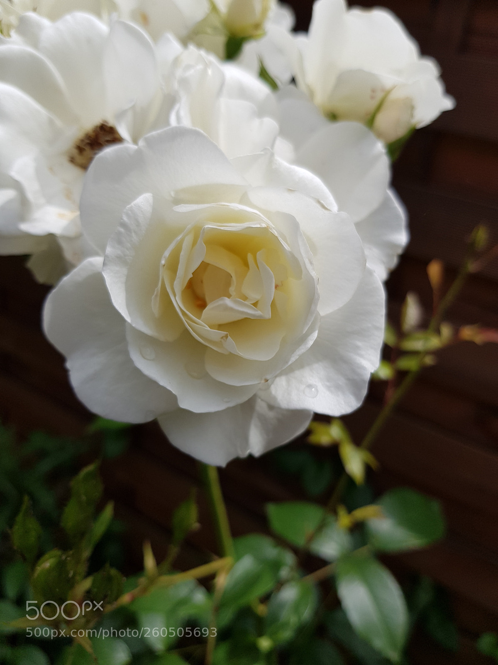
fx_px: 499
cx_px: 249
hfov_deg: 53.1
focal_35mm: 26
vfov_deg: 67.3
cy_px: 332
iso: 40
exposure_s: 1/3136
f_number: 1.7
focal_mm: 4.2
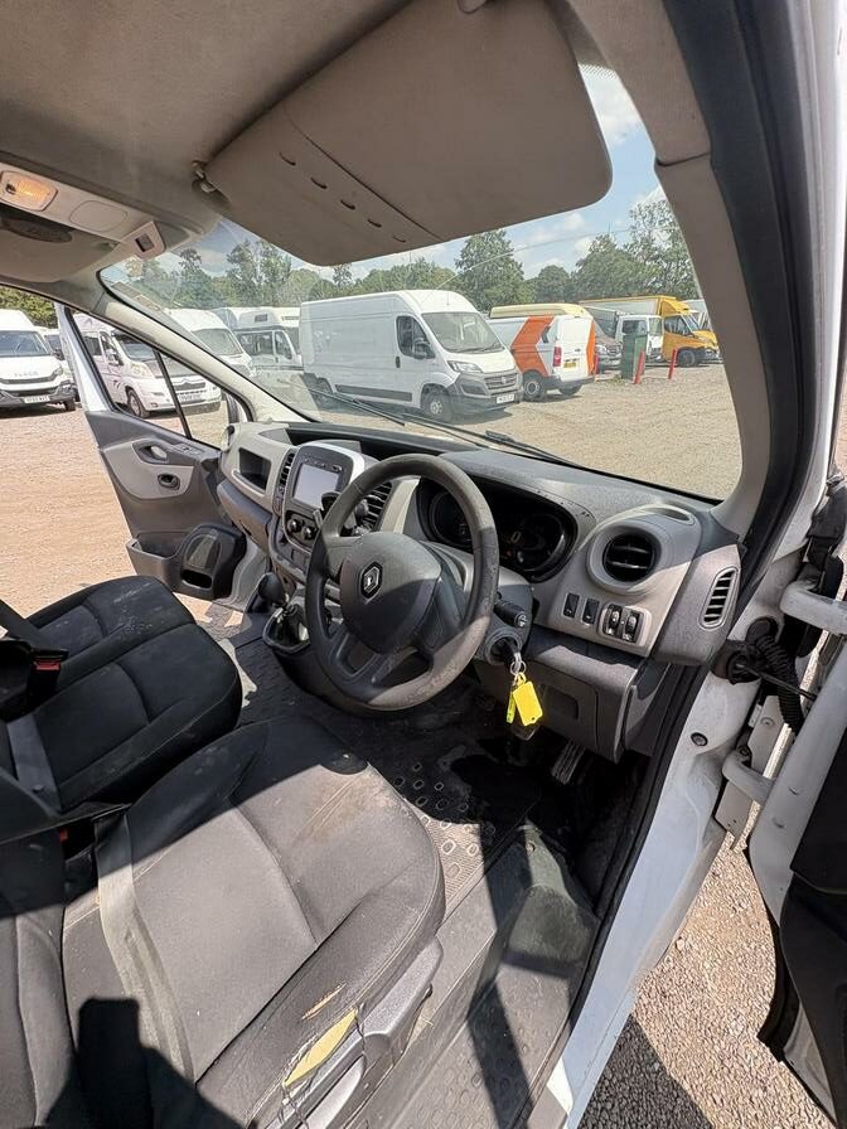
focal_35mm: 14
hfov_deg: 85.7
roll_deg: -2.0
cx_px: 424
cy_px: 564
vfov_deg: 102.1
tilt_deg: -21.6
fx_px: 457
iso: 40
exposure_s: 1/271
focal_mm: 2.22
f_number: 2.2
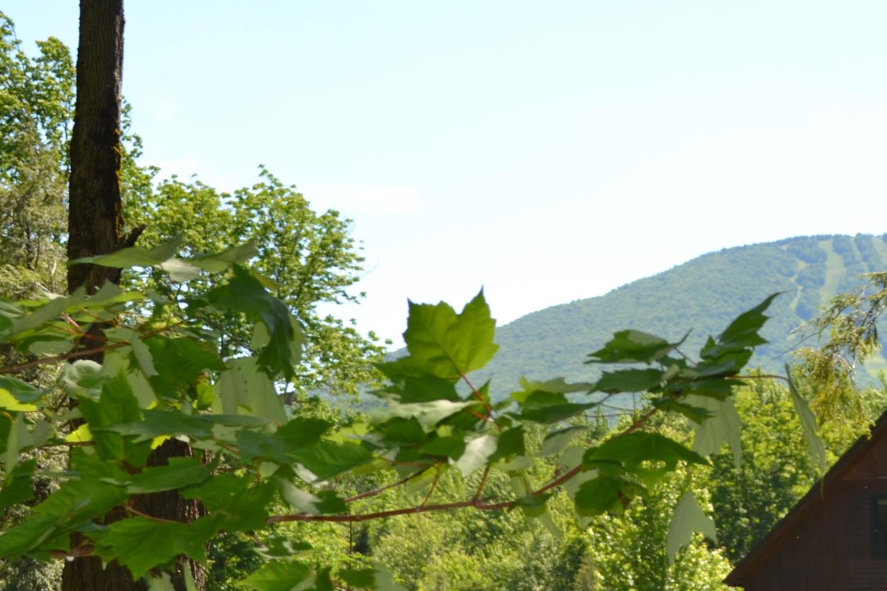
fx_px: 2562
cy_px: 307
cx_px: 674
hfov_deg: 19.5
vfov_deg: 13.2
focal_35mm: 104
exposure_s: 1/200
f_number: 7.1
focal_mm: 32
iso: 100
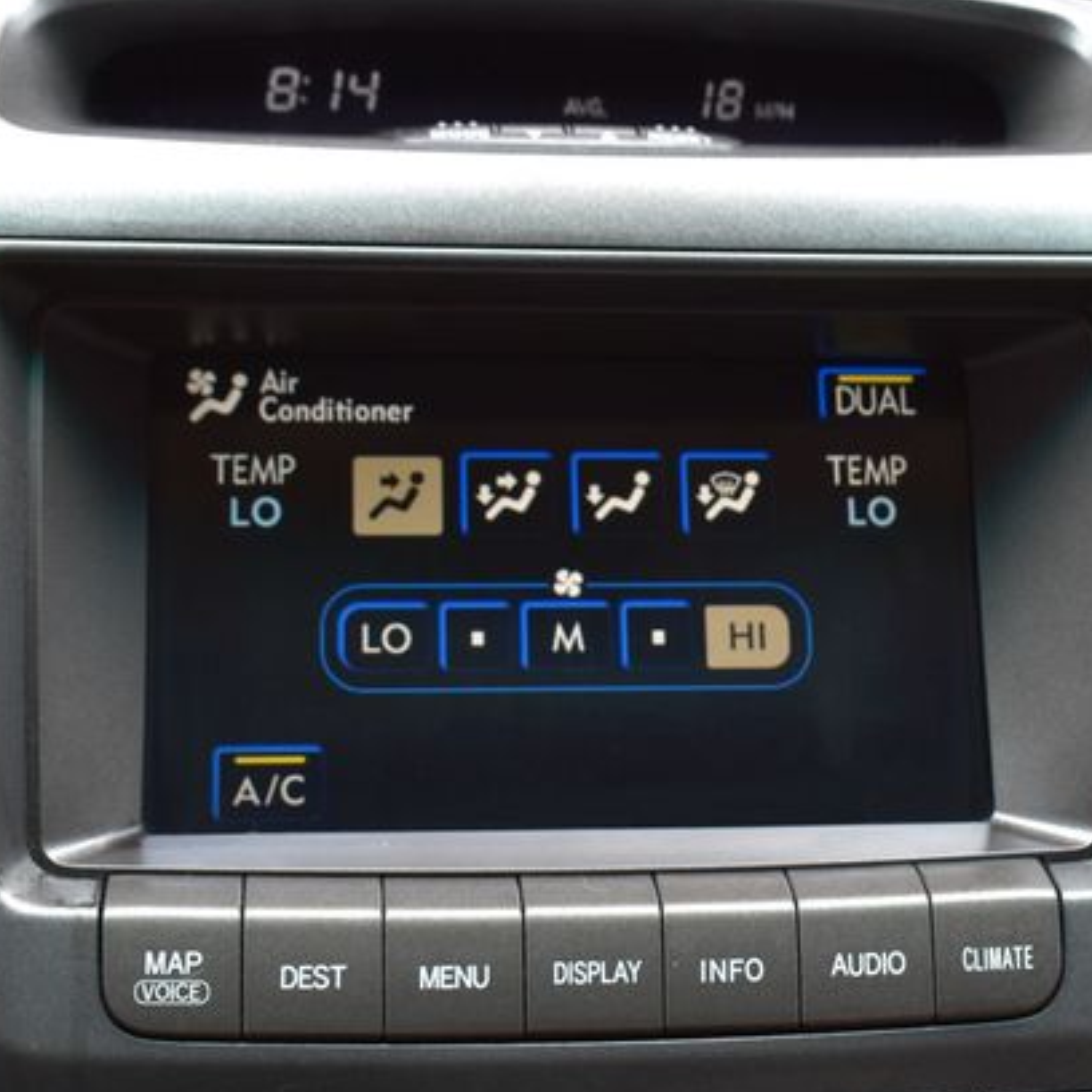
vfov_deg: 25.4
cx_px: 605
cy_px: 538
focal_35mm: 68
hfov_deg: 25.3
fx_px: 2427
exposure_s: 1/30
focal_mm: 34
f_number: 7.1
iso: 400
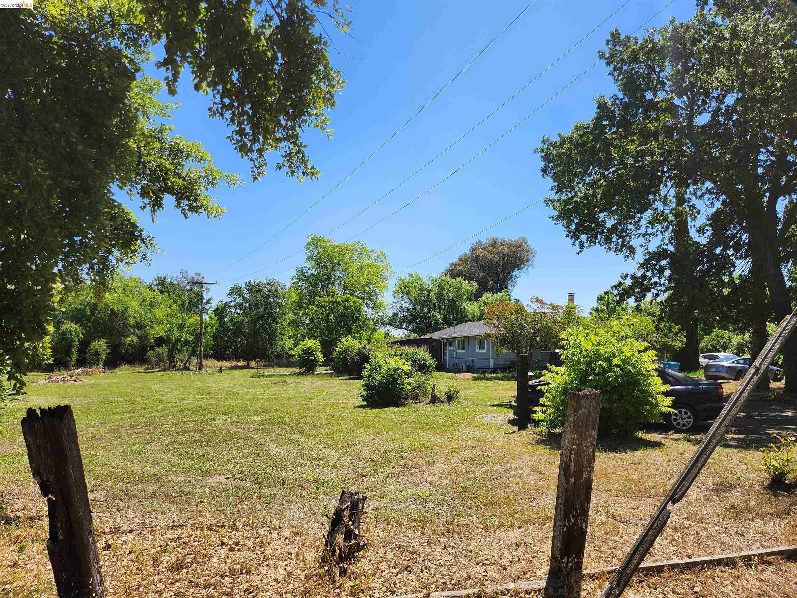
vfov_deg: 56.8
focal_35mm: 24
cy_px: 299
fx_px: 553
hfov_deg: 71.6
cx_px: 398
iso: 50
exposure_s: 1/2586
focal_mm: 5
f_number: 1.8
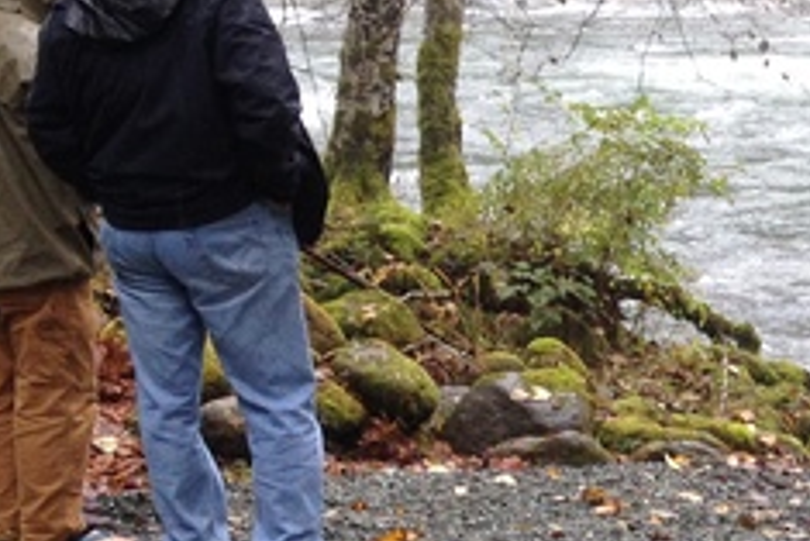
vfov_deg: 11.0
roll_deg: -1.5
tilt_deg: -15.8
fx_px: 2792
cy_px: 414
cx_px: 1003
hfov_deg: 15.8
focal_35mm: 124
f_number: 2.4
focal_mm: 4.28
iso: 80
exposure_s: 1/120
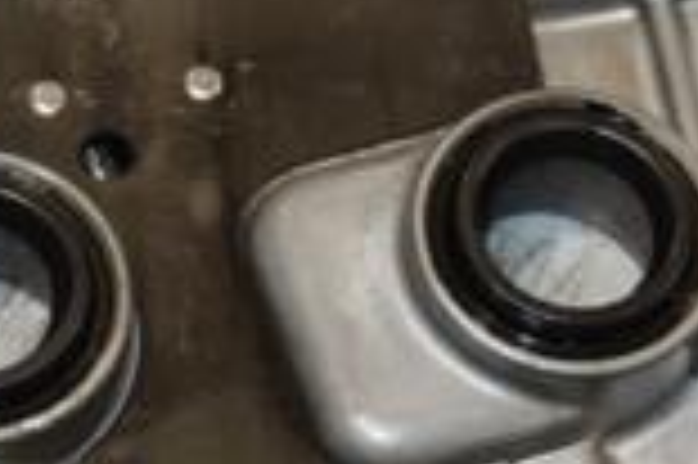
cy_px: 288
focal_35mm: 186
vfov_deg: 7.4
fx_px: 3602
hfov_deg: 11.1
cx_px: 275
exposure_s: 1/200
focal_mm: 32
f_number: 5.6
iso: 800
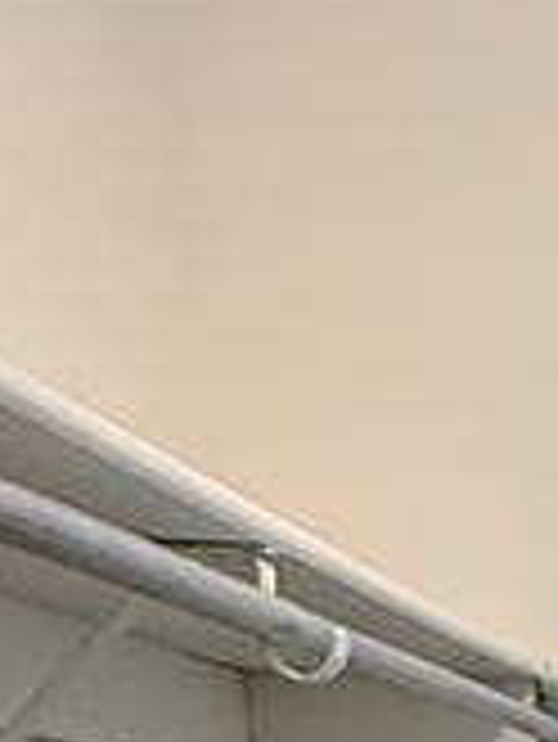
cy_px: 1515
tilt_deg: -14.7
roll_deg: -1.1
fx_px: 2189
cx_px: 1152
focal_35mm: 102
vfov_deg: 15.2
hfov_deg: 12.6
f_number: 2.2
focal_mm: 2.22
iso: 200
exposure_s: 1/60
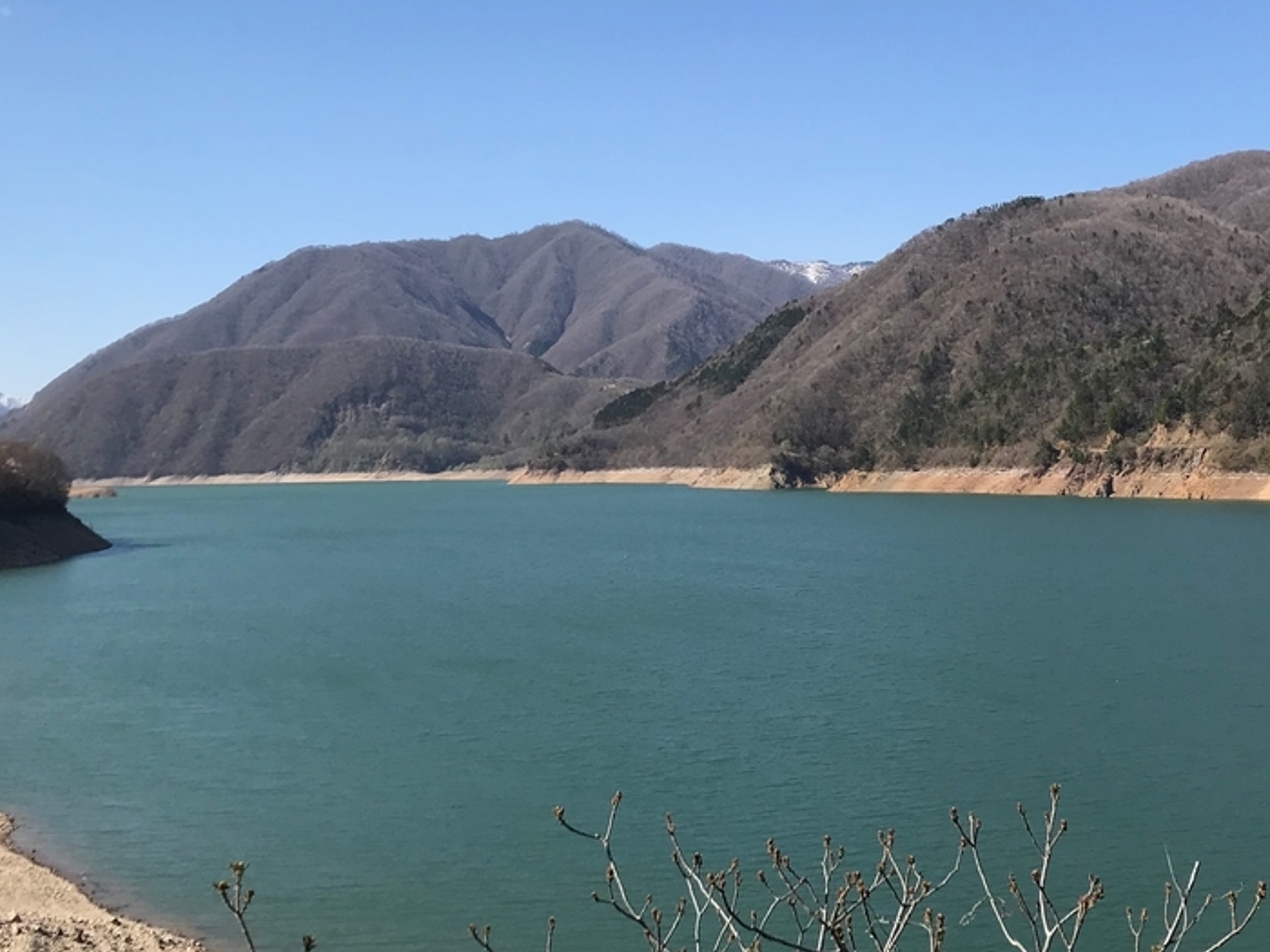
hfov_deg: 39.6
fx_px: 1761
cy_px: 426
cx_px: 698
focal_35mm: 48
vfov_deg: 30.2
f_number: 1.8
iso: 20
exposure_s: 1/2283
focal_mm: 3.99
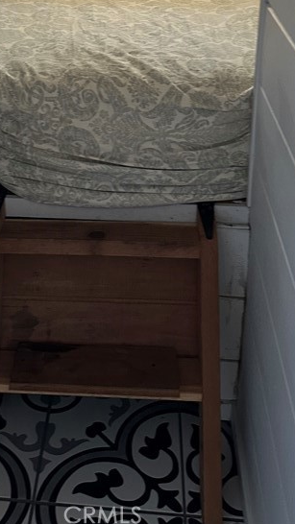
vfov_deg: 38.7
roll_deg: +1.9
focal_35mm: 49
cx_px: 79
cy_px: 37
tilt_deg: -15.4
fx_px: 682
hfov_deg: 24.2
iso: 400
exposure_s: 1/60
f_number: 1.78
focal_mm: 6.86
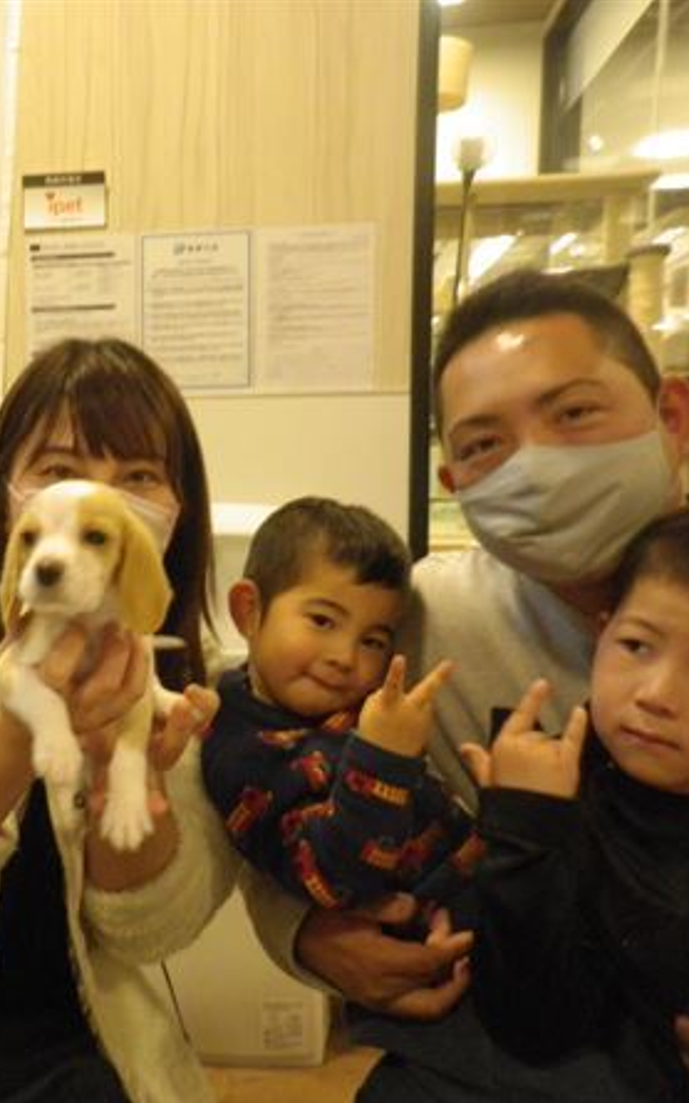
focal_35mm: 40
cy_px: 555
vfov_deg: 49.3
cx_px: 94
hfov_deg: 30.8
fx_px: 1202
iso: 400
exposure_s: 1/50
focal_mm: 5
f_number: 3.2
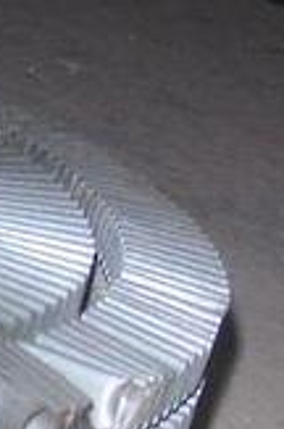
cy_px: 355
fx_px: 1996
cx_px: -247
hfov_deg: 7.8
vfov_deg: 12.2
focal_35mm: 168
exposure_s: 1/60
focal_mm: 6.5
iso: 100
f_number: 5.09
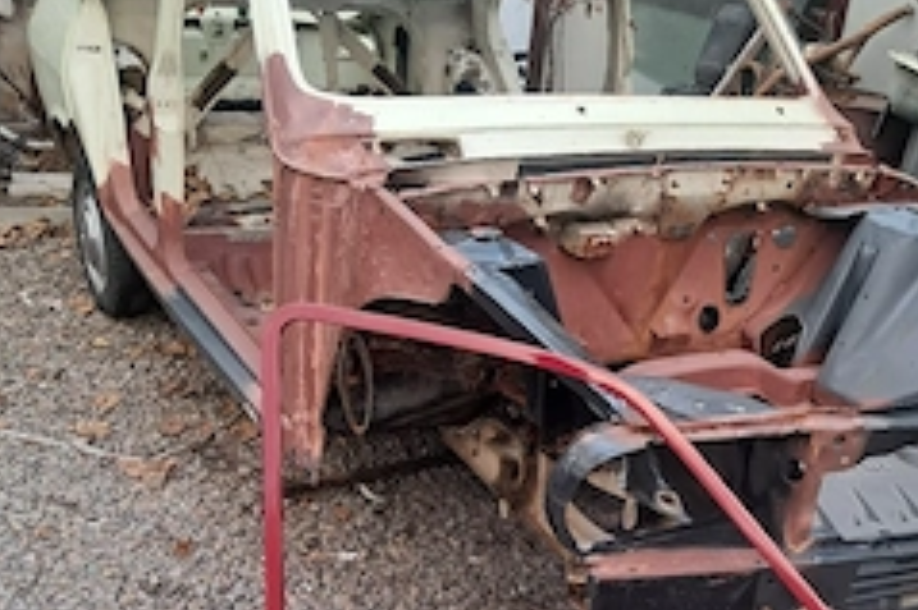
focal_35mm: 47
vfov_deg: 27.1
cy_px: 598
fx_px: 1198
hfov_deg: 41.9
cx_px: 519
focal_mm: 4
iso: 100
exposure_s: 1/50
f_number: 1.8
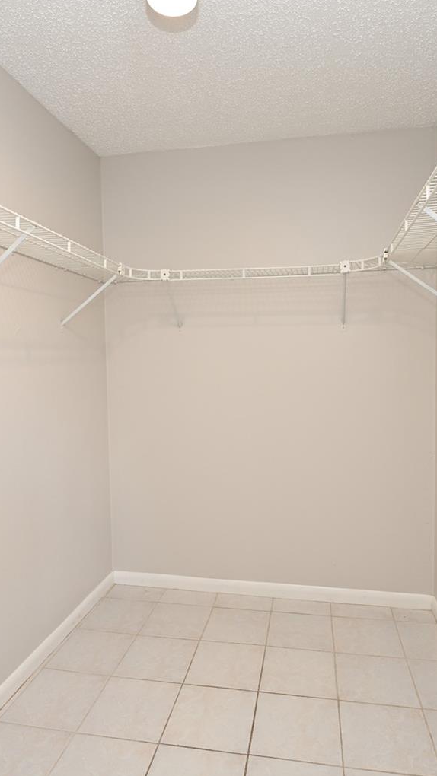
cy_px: 376
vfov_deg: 78.7
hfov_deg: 49.5
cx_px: 228
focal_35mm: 23
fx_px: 474
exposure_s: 1/60
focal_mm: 14
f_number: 4
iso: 400
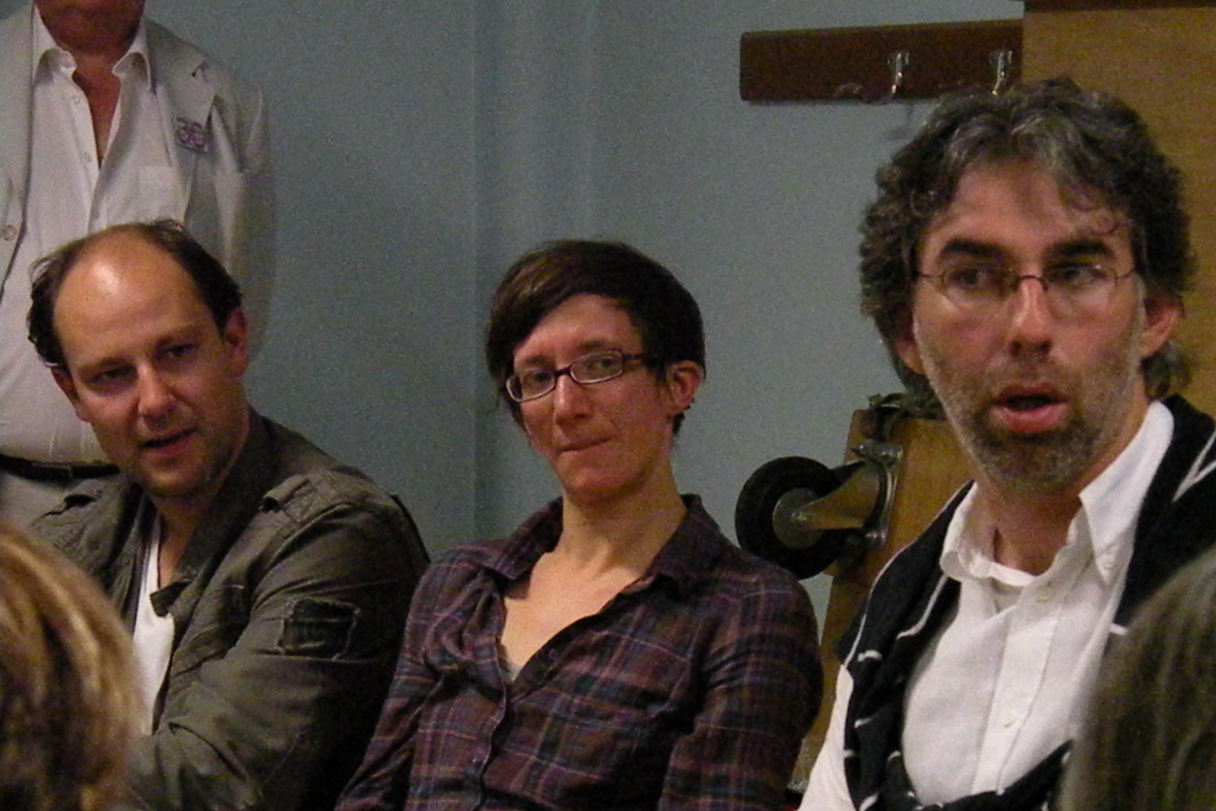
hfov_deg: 16.5
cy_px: 447
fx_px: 4188
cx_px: 607
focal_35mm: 124
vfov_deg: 11.1
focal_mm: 21
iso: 3200
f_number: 4.5
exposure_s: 1/137
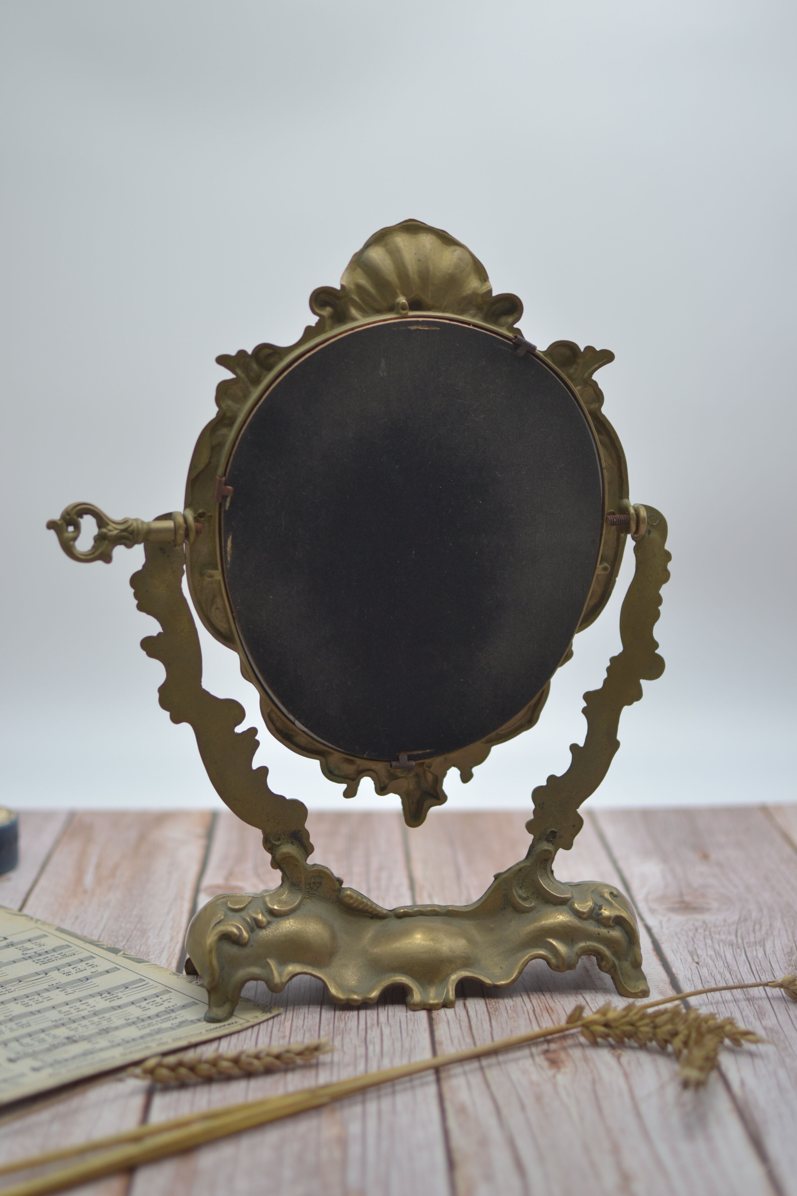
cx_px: 398
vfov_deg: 37.9
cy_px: 598
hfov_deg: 25.8
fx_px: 1743
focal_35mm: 52
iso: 100
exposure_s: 1/500
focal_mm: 35
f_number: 1.8
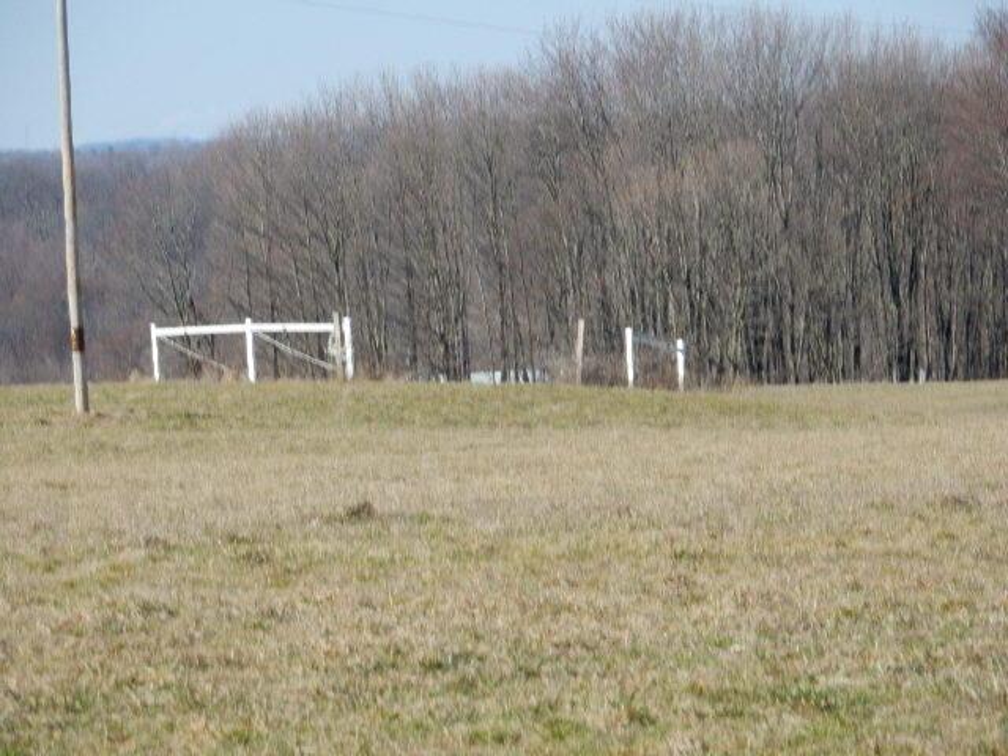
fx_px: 9347
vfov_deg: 4.6
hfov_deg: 6.2
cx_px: 504
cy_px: 378
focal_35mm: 321
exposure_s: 1/400
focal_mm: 57.3
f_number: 6.3
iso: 125
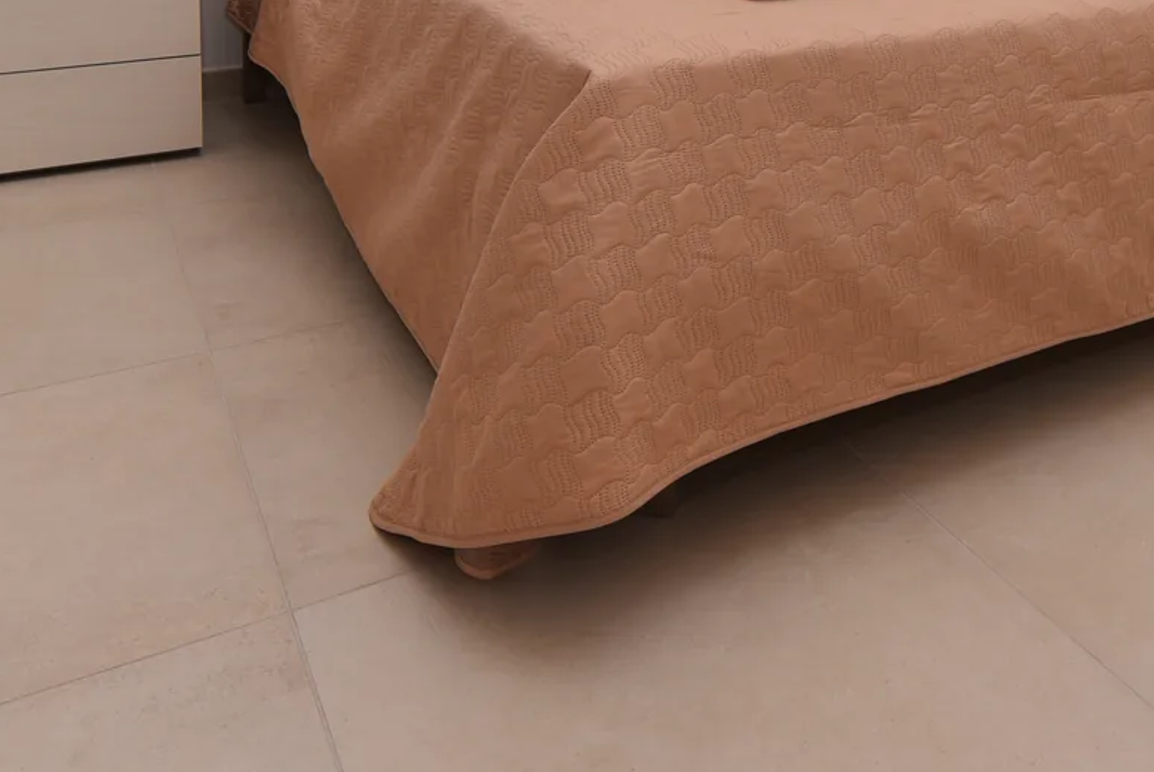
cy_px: -107
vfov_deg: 31.4
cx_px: 957
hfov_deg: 48.3
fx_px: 1187
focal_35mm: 37
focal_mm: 15
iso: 200
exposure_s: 1/160
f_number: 10
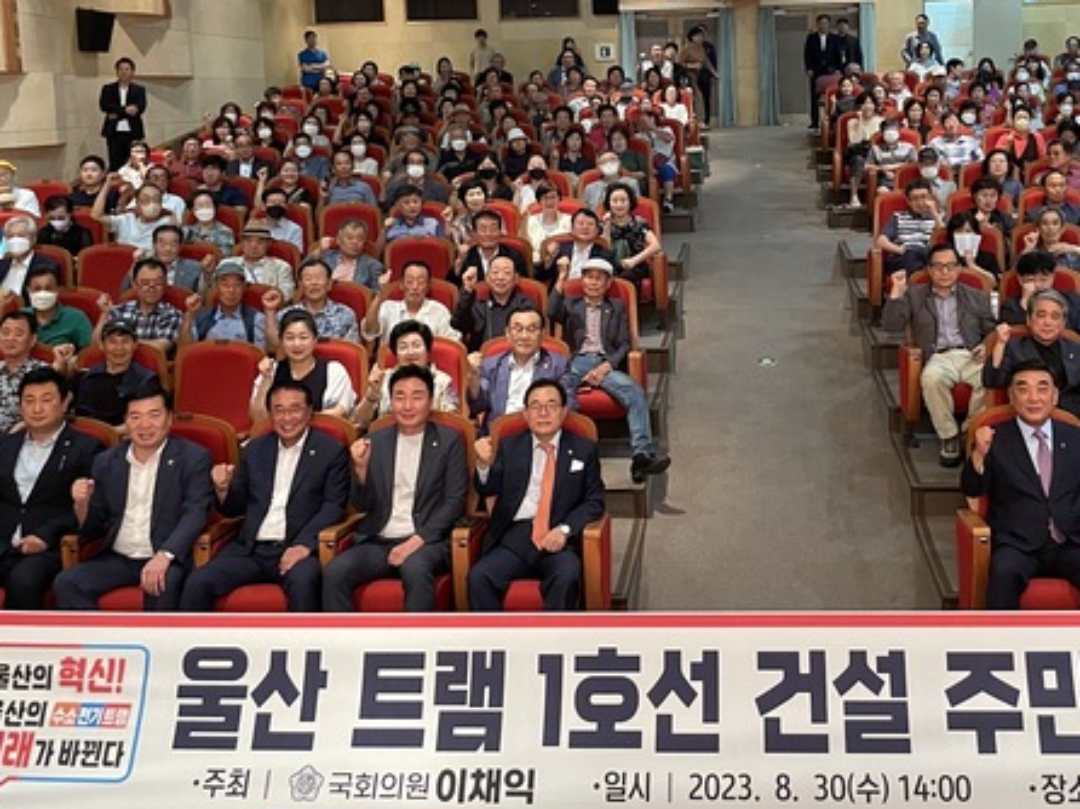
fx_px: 1310
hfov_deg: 44.5
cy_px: 240
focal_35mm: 42
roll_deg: +1.6
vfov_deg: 33.9
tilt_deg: -5.6
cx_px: 663
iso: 500
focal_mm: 4.2
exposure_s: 1/49
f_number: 1.6
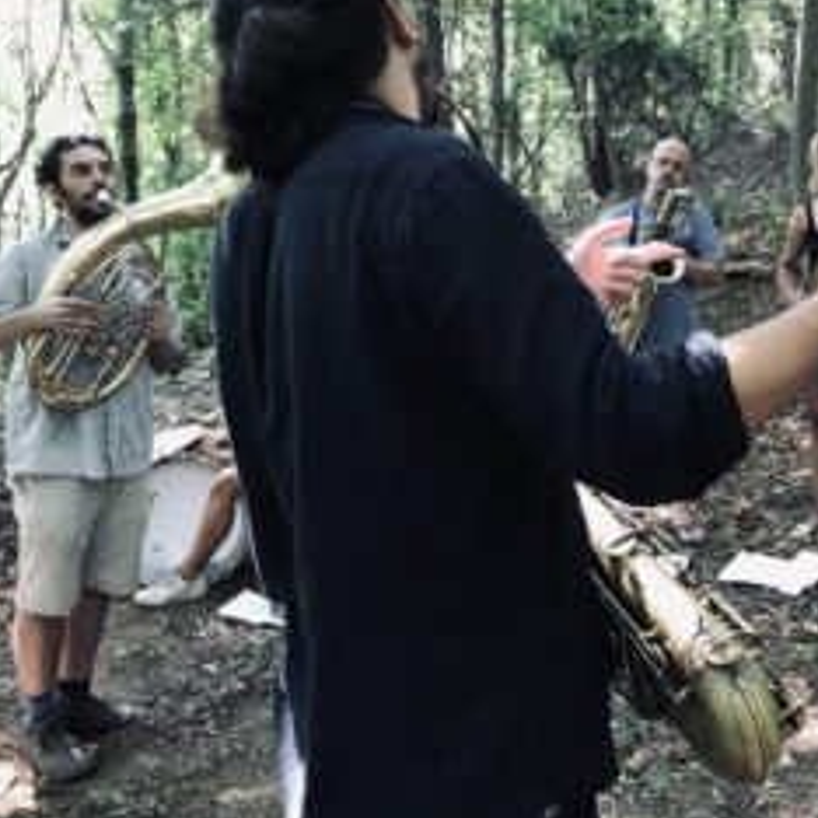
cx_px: 537
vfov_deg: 41.8
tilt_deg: -4.0
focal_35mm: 40
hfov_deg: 41.4
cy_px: 350
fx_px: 1069
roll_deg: -1.9
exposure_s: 1/25
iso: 40
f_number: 1.8
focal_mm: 3.99
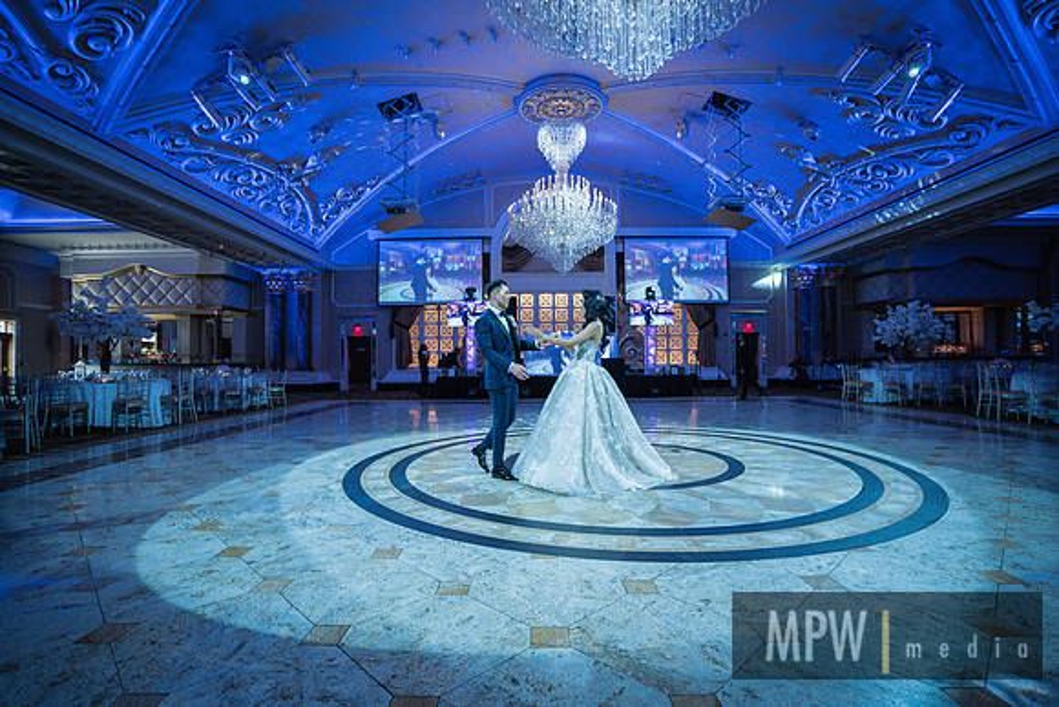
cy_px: 354
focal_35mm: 17
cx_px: 530
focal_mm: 17
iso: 1600
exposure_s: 1/250
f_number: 2.8
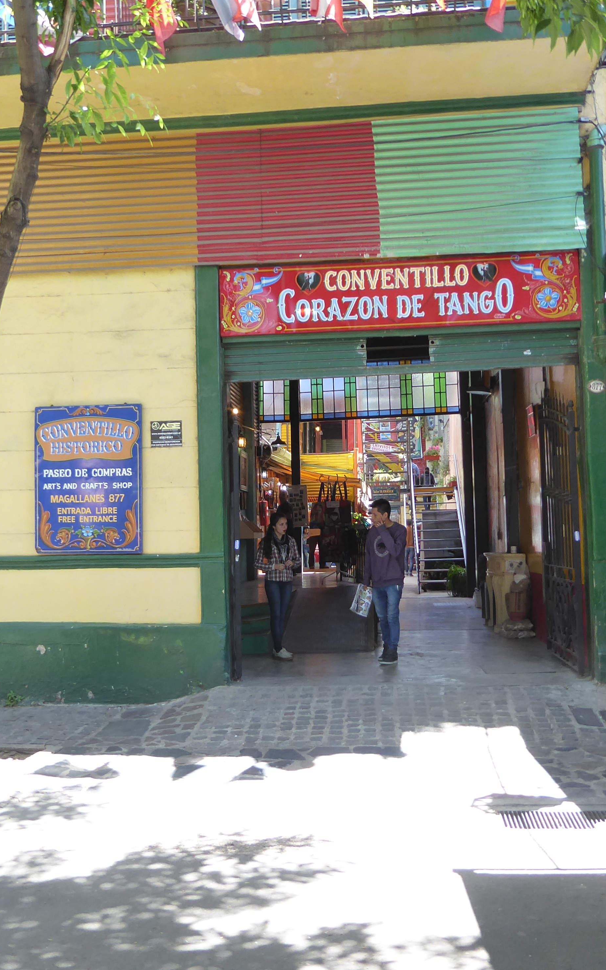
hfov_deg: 35.3
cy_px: 492
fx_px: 951
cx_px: 292
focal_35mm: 36
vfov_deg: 54.0
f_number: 3.3
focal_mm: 4.3
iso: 125
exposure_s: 1/60
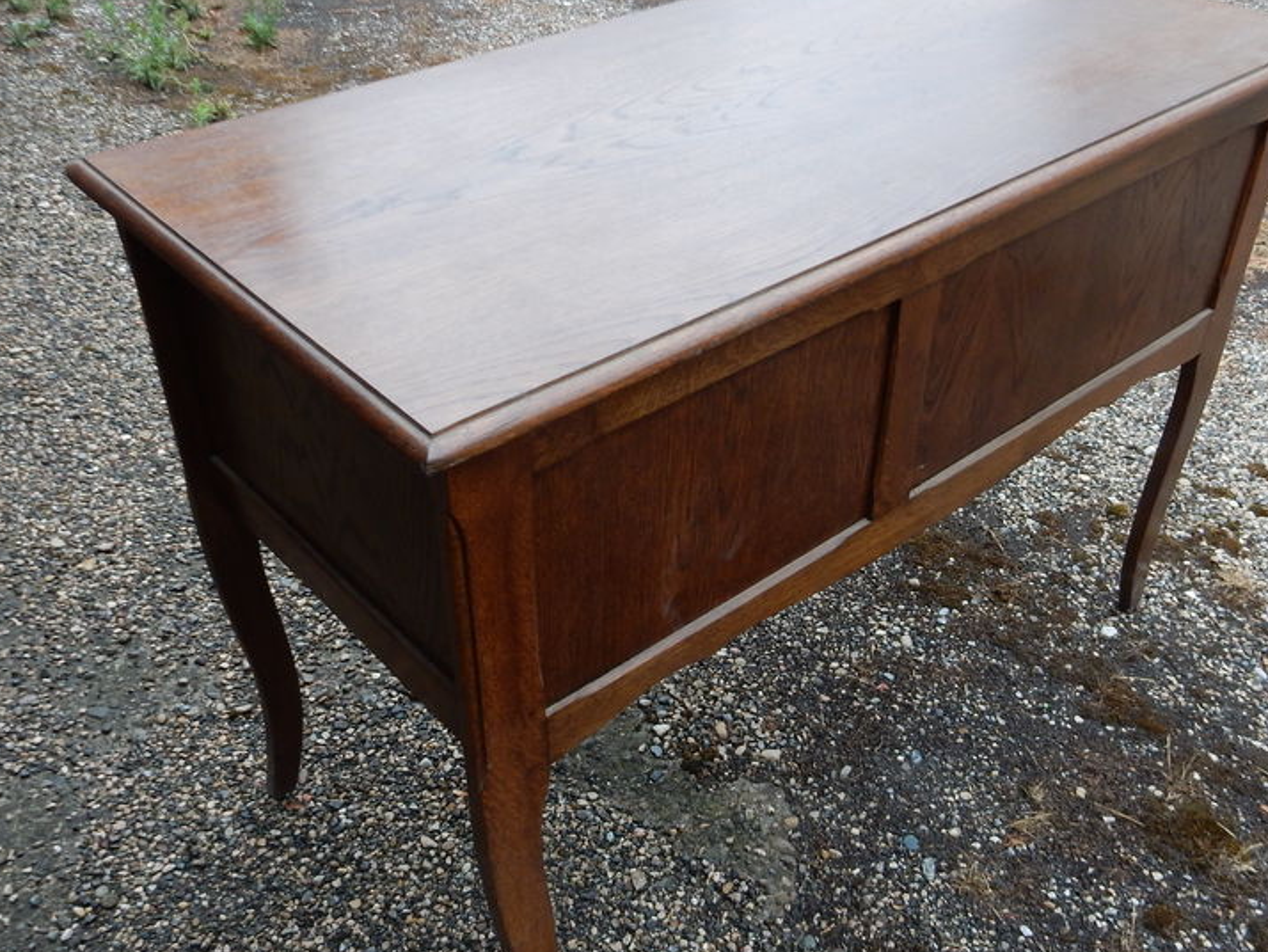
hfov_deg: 52.6
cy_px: 504
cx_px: 661
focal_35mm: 35
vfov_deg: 40.7
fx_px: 1282
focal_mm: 4.5
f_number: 3.7
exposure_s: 1/50
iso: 125
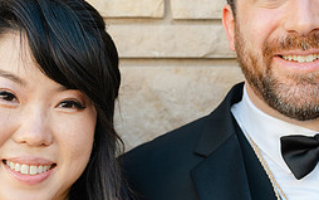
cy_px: 122
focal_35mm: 65
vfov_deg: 20.0
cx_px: 160
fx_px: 565
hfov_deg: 31.5
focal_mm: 28
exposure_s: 1/800
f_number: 4
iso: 400
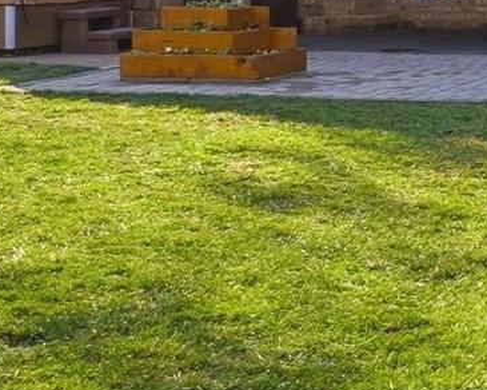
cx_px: 696
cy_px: -178
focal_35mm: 108
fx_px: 1557
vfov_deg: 13.5
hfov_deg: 16.4
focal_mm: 14
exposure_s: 1/3200
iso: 100
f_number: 4
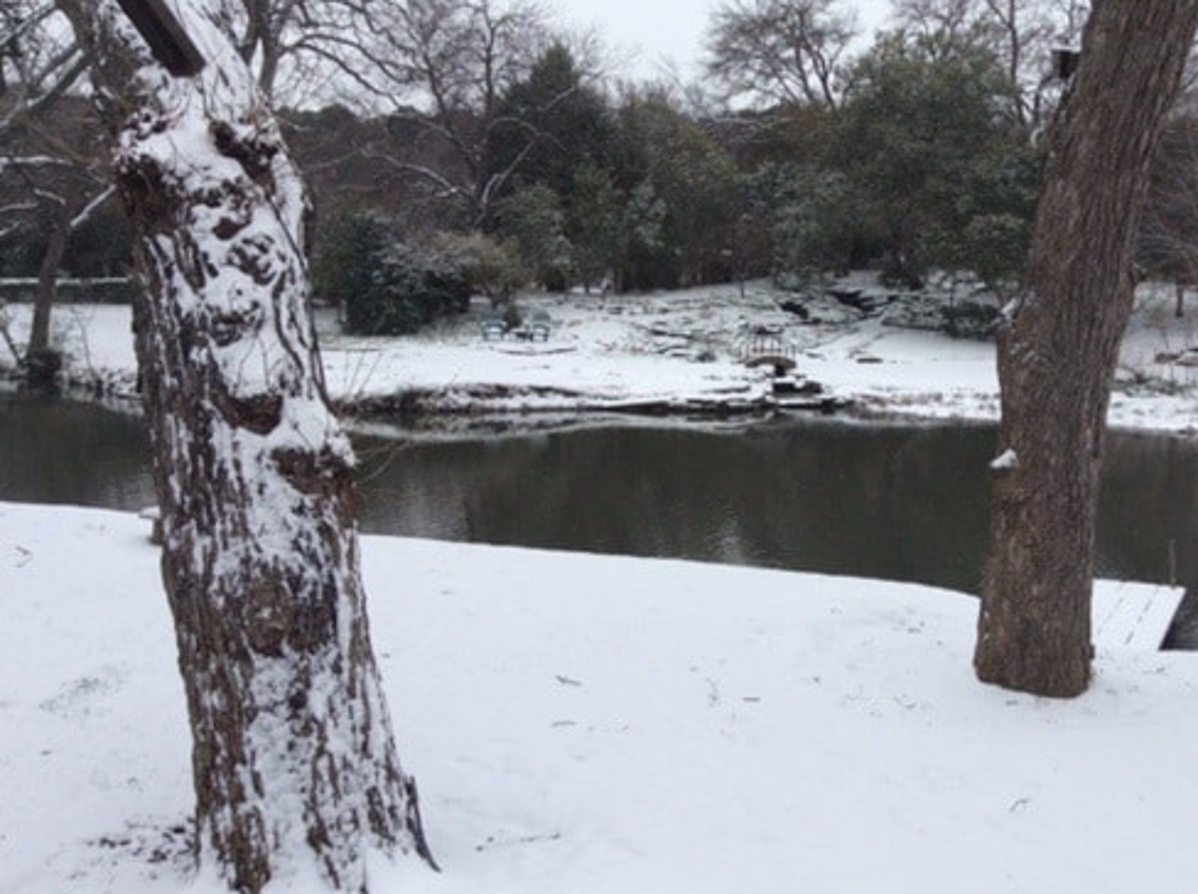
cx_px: 766
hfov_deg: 44.4
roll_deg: -1.2
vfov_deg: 34.1
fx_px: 1451
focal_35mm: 42
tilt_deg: -4.9
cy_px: 339
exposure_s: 1/1217
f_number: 2.4
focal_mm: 3.3
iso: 32
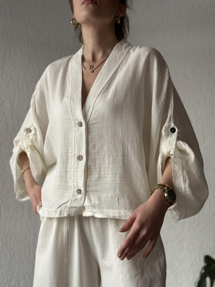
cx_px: 108
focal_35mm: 48
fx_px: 398
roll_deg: +0.1
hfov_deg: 30.3
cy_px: 144
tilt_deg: +2.9
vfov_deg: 39.7
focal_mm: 6.86
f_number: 1.78
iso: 80
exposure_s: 1/386
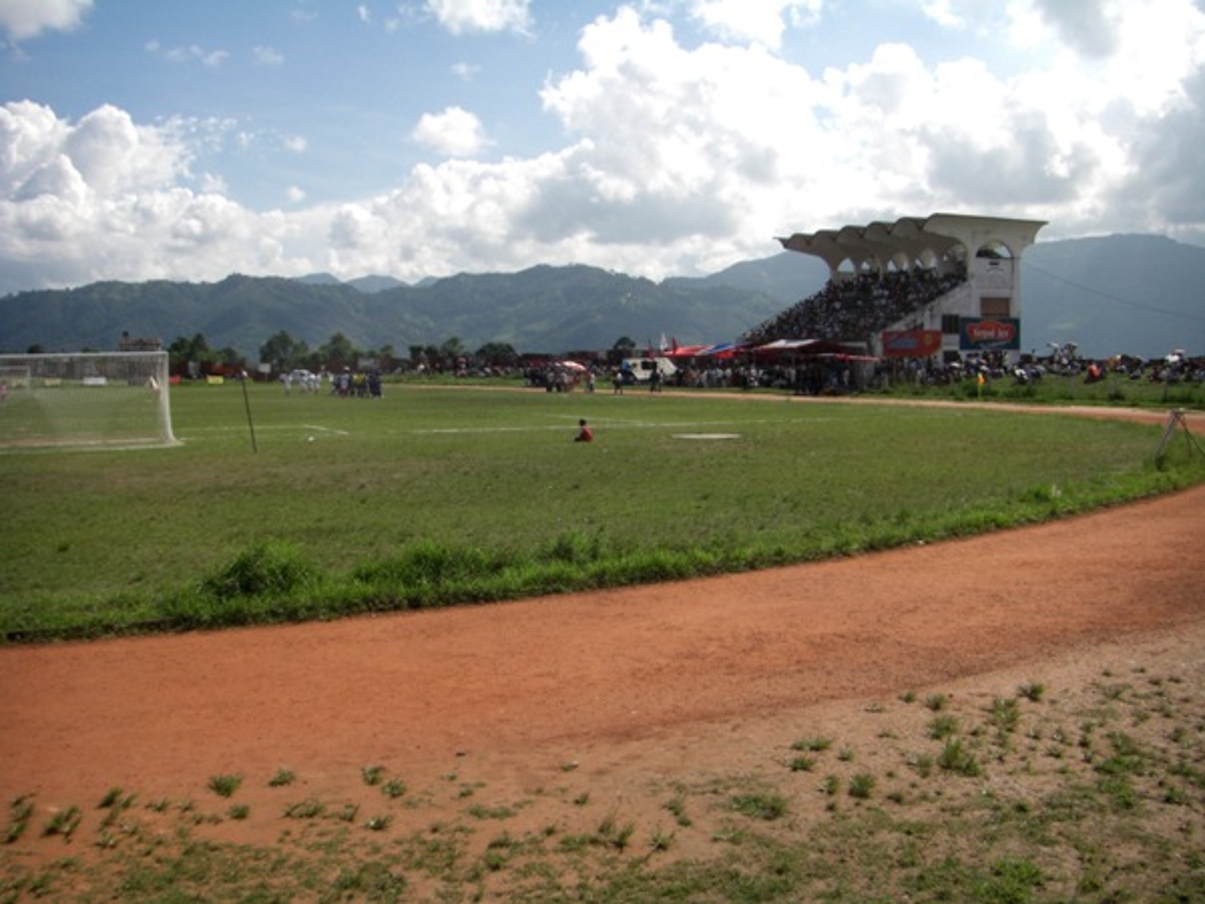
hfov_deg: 49.0
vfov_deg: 37.7
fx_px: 1323
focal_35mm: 38
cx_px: 602
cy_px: 452
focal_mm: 6.3
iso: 64
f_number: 4.6
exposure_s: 1/500
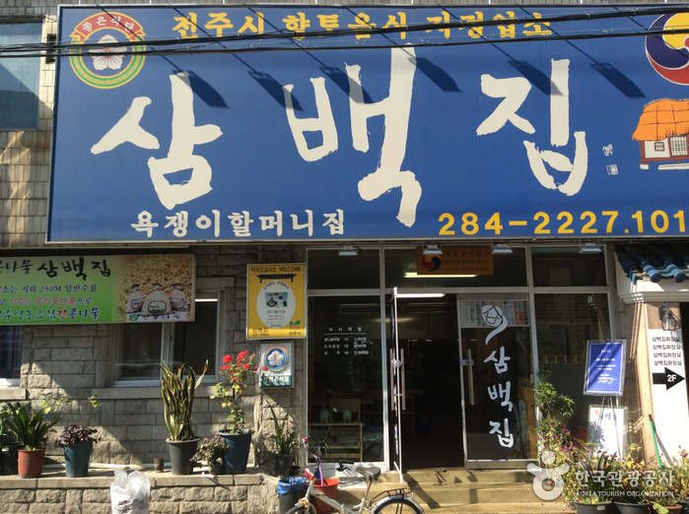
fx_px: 656
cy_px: 257
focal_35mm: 33
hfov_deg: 55.4
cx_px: 344
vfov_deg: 42.8
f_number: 2.4
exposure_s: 1/681
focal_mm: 3.3
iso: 32
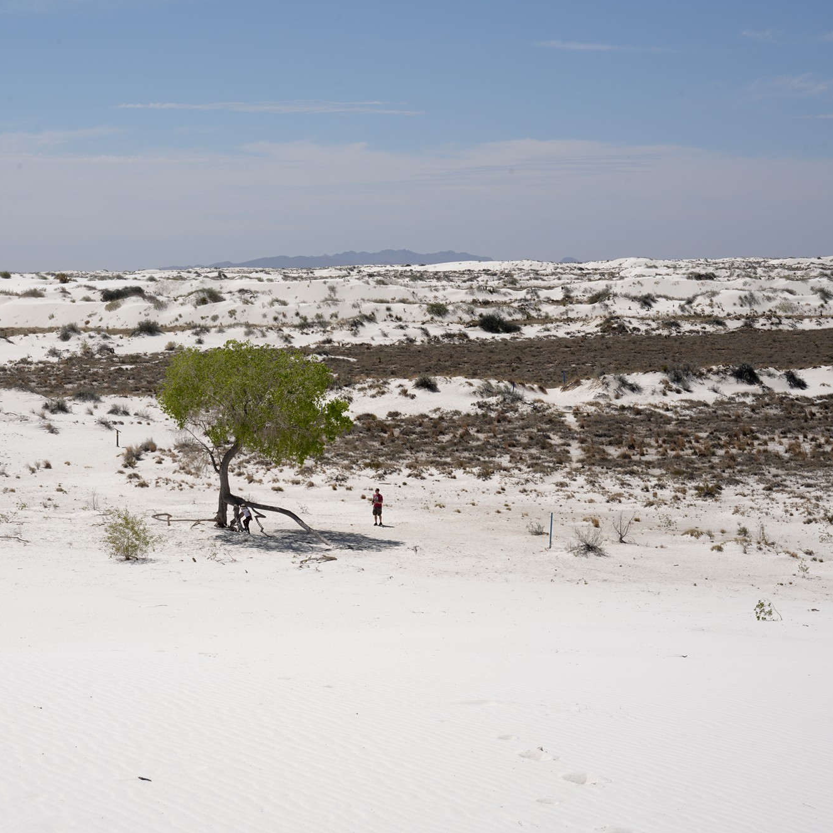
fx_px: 2096
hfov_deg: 22.3
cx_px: 254
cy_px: 418
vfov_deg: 22.5
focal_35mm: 77
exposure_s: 1/100
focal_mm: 60
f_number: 18
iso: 64
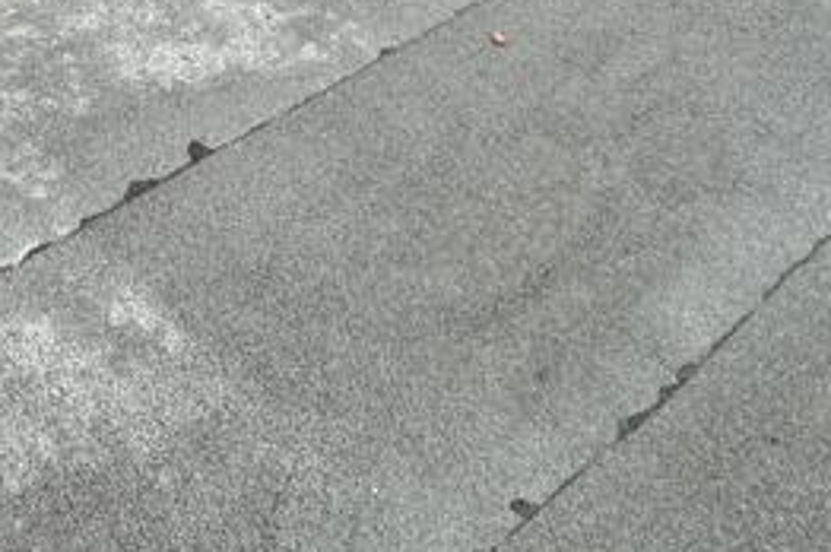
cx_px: 22
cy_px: -273
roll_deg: -0.1
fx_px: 1314
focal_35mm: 57
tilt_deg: -25.8
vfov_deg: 20.4
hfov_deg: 32.6
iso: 40
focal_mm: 2.22
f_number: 2.2
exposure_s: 1/110
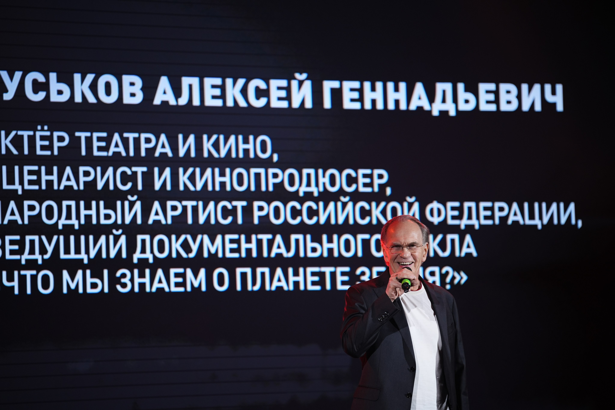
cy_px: 205
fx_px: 2853
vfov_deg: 8.2
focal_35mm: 167
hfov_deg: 12.3
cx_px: 308
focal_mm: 167
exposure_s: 1/320
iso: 640
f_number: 2.8
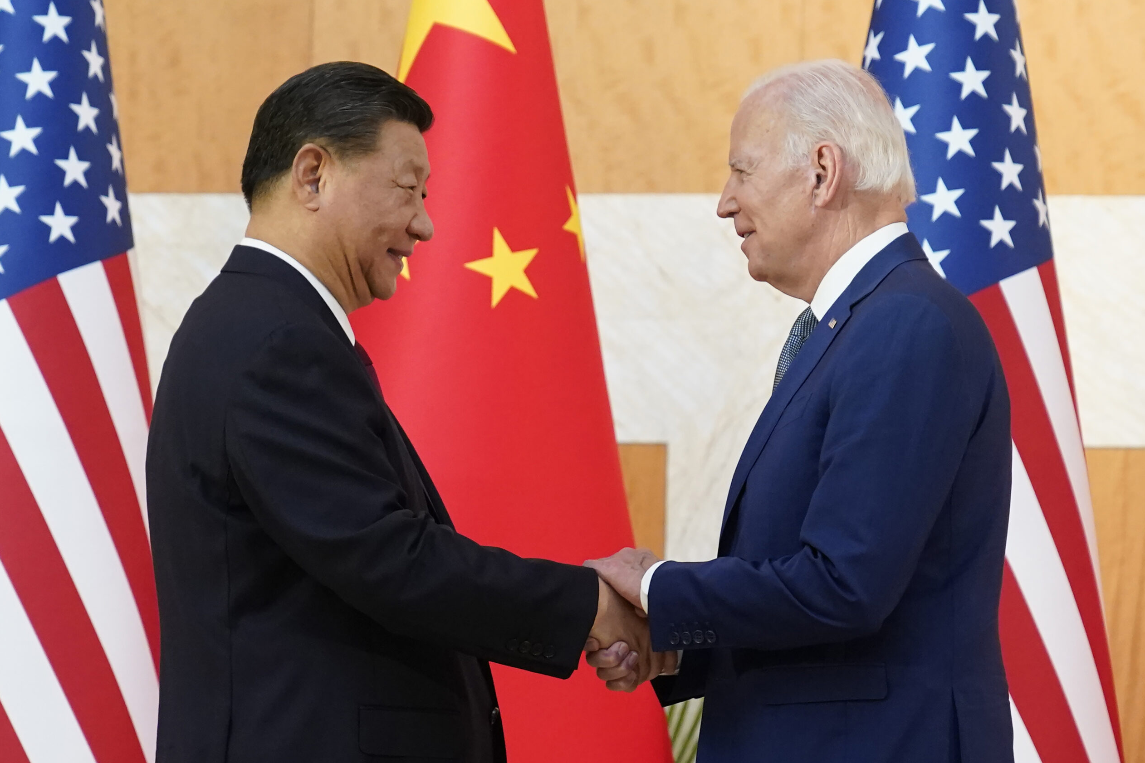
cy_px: 379
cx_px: 565
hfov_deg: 28.5
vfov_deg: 19.2
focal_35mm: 71
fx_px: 2258
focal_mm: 70
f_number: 4
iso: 4000
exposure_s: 1/500
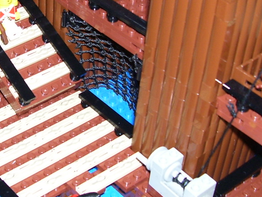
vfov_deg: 17.4
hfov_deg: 22.9
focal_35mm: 84
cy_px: 41
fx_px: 636
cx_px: 44
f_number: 2.7
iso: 80
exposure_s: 1/60
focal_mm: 5.6
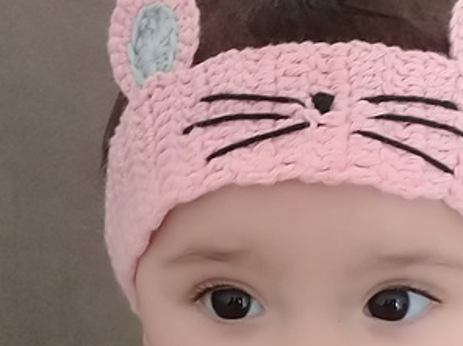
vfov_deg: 21.8
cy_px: 219
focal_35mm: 67
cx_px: 319
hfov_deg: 28.8
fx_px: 895
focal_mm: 3.3
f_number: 2.2
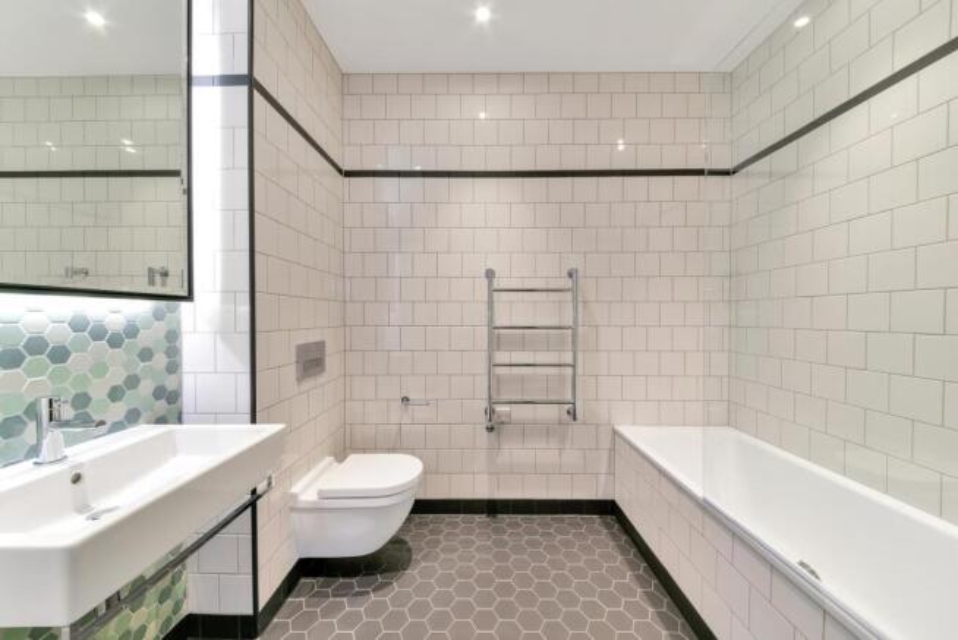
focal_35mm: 12
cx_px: 479
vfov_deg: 90.1
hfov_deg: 112.6
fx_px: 320
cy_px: 320
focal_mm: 12
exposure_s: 2
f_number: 16
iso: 200
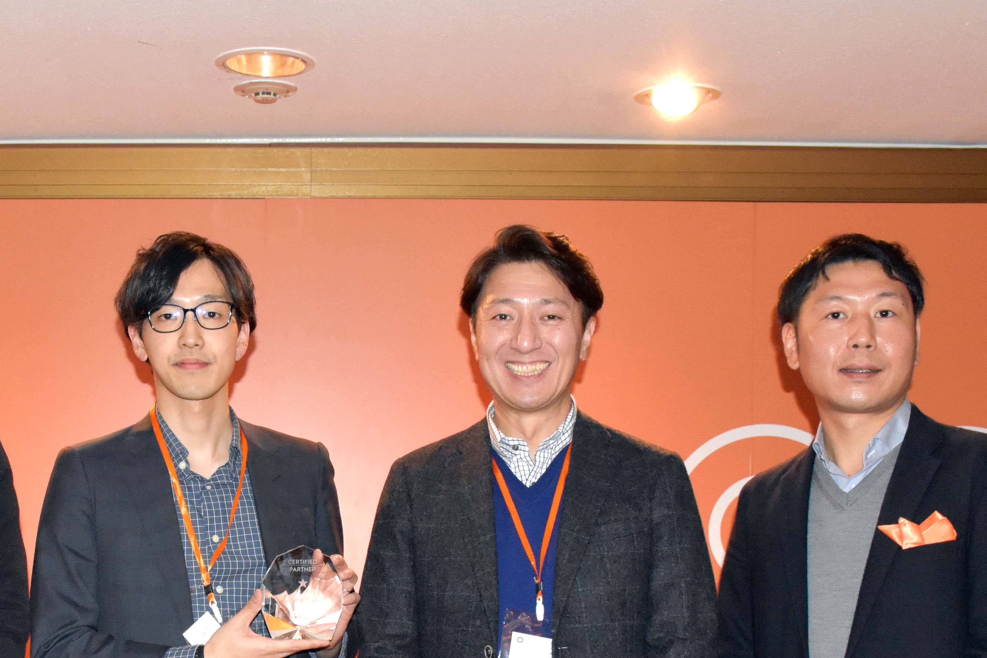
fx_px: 1672
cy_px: 558
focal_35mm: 61
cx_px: 242
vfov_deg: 21.9
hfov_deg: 32.2
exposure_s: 1/60
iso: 3200
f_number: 7.1
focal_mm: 22
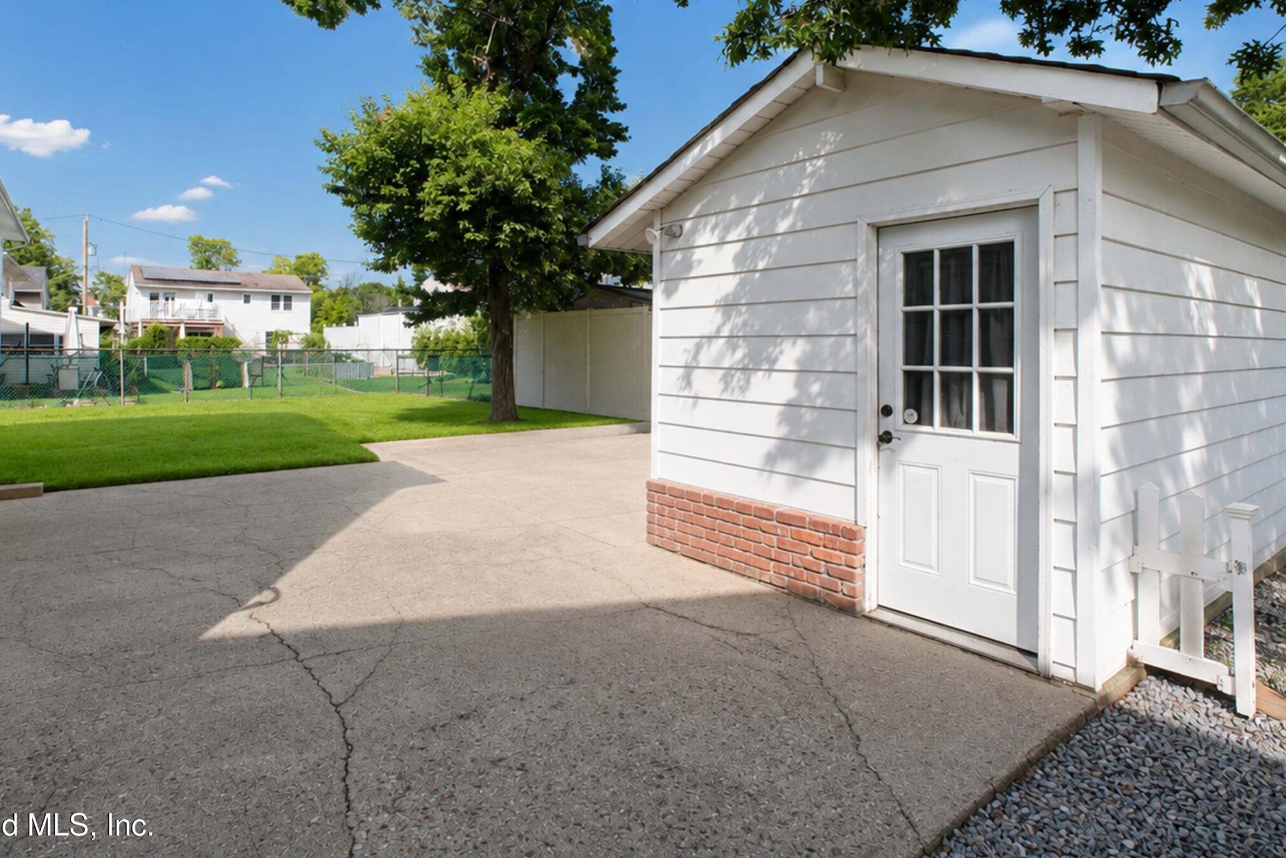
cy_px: 331
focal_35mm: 19
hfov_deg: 86.4
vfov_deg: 63.8
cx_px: 555
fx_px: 679
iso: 400
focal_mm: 10
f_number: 9
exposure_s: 1/200
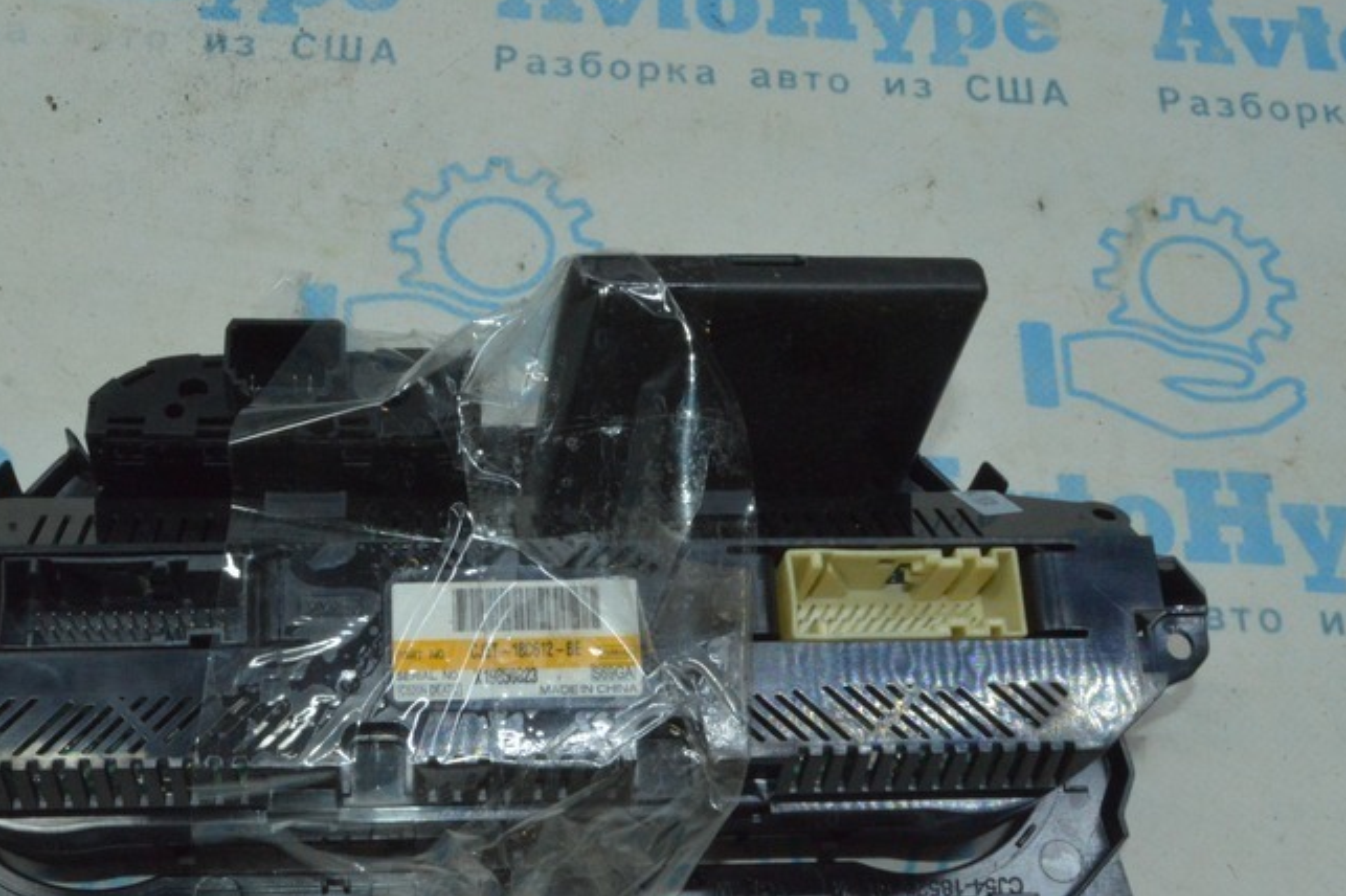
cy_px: 640
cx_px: 490
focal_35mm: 43
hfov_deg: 45.0
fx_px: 1607
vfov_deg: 30.8
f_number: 22
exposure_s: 1/40
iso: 2800
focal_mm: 18
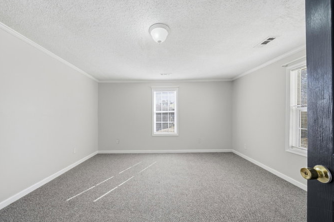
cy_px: 117
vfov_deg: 85.3
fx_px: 121
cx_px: 160
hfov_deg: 108.3
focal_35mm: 13
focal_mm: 12
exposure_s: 1/160
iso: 250
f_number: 8
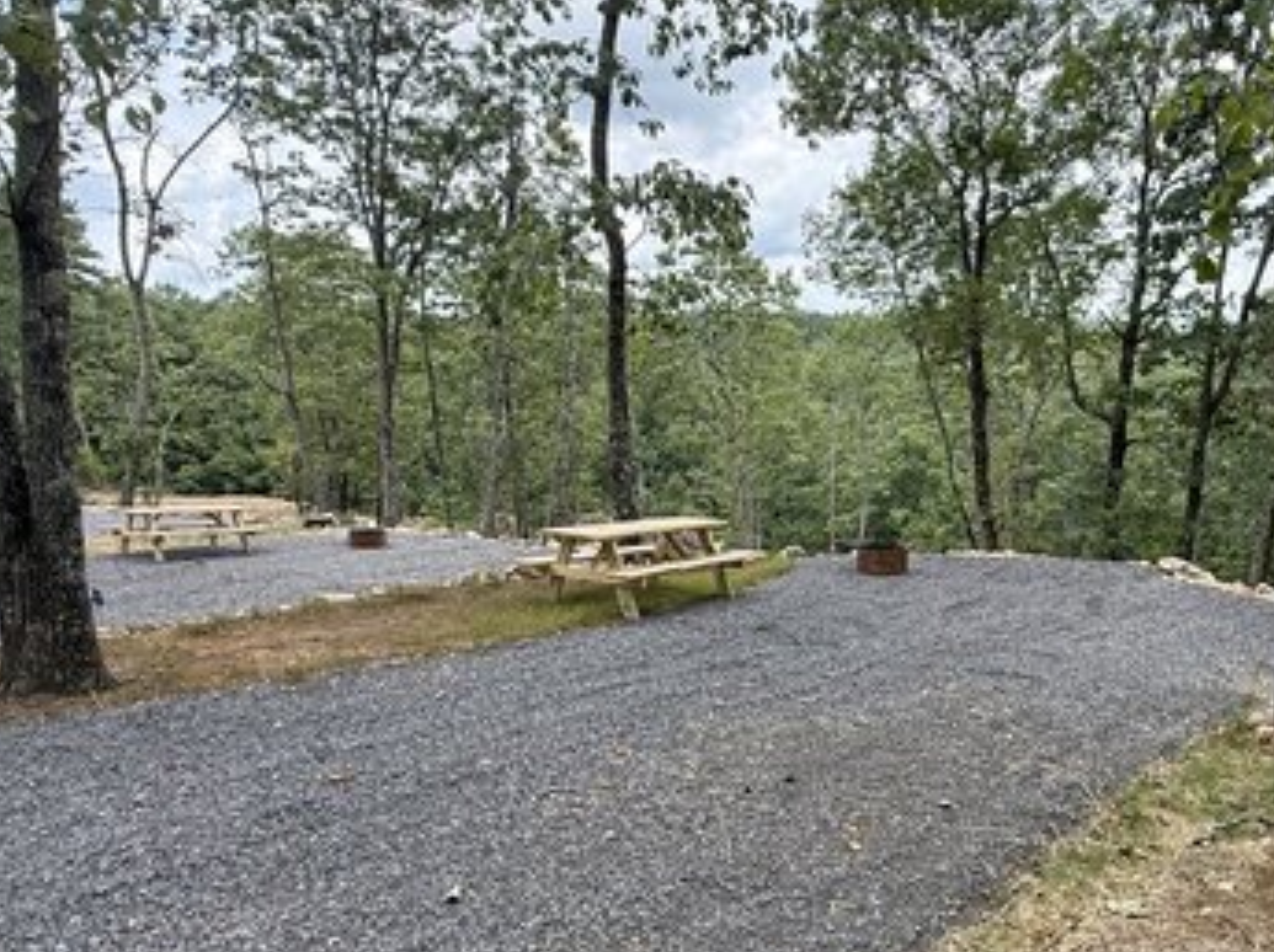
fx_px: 956
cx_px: 886
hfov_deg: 64.9
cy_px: 583
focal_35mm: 26
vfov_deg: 52.5
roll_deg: -0.9
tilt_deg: -14.8
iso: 64
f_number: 2.2
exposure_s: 1/518
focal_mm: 2.22
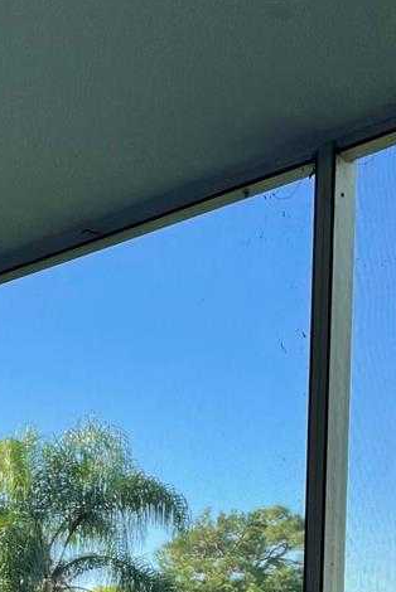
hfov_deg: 19.7
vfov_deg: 25.5
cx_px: 126
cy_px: 752
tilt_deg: -5.8
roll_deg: -0.5
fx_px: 1137
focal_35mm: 69
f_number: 1.6
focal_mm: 4.2
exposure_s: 1/868
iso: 32
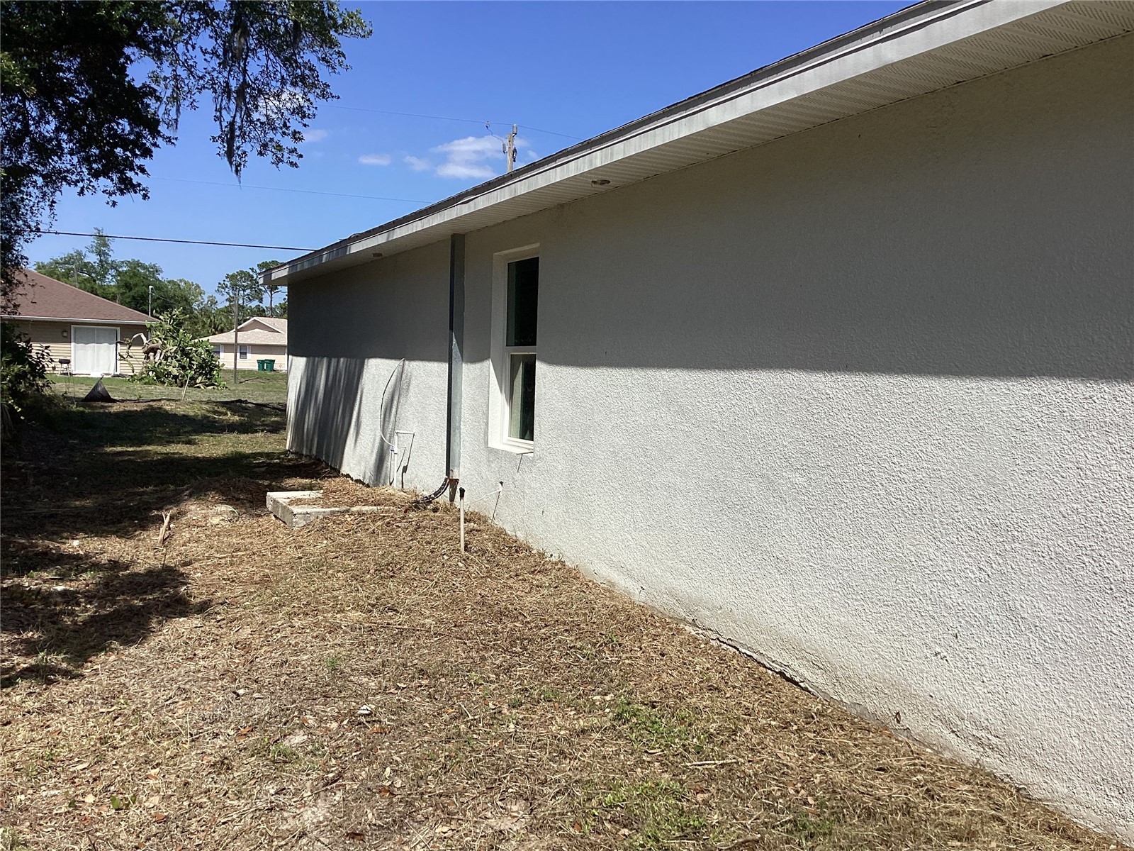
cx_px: 567
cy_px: 426
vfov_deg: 45.4
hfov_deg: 58.4
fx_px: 1016
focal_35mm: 31
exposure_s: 1/2203
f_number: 2.4
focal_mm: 3.3
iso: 25
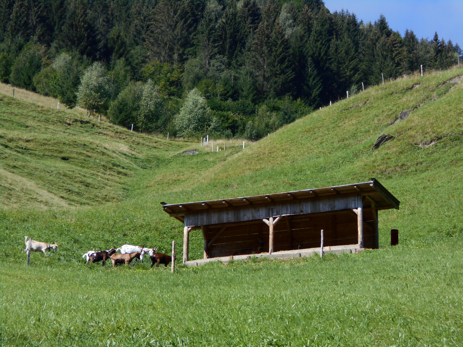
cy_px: 174
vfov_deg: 11.4
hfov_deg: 15.2
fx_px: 1739
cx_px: 232
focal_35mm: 130
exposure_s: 1/160
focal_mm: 23
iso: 80
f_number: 6.5
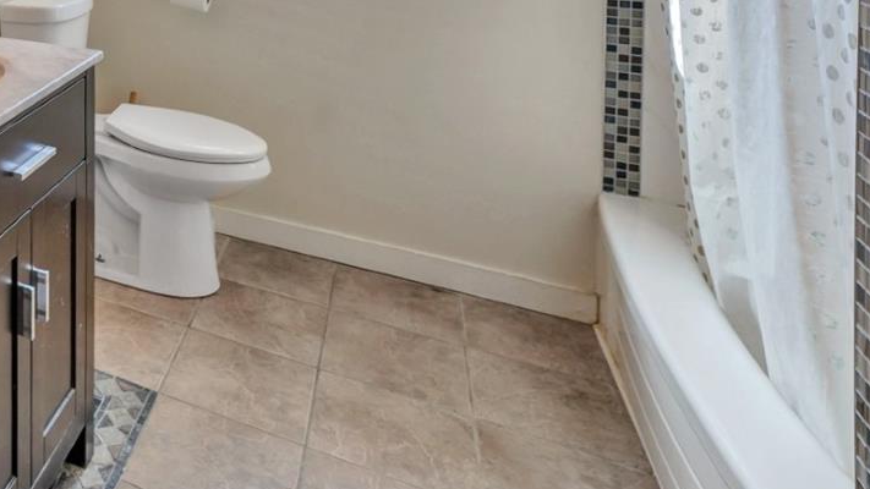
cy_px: -132
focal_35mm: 33
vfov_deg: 29.4
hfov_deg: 44.2
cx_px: -104
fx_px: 761
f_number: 5.6
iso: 400
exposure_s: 1/125
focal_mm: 14
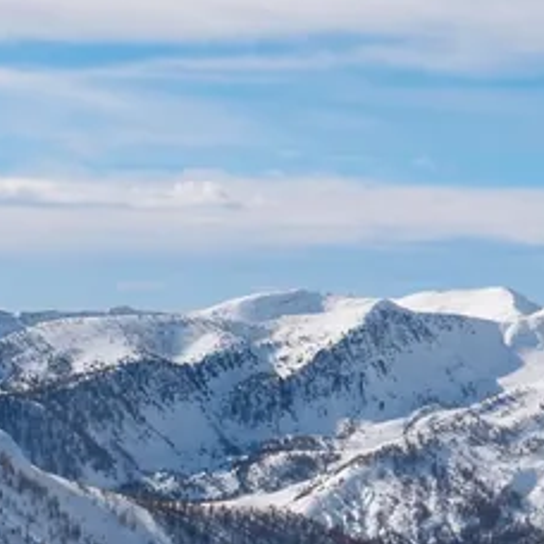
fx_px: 2205
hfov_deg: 13.5
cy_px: 353
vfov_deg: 14.0
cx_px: 709
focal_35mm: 124
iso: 100
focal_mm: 10.8
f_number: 6.3
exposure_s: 1/1000
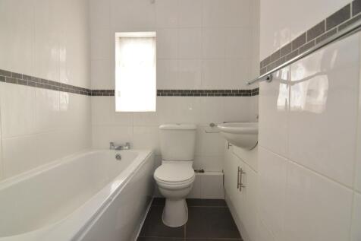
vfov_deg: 72.0
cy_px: 120
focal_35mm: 16
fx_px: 165
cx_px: 180
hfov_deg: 95.0
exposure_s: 1/125
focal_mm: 11
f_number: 5.6
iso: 320
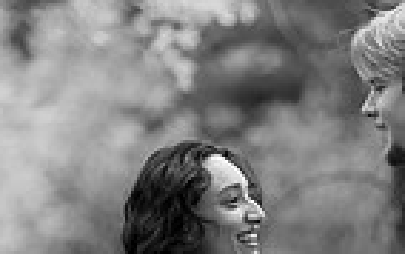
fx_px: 3899
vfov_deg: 3.7
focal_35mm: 353
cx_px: 260
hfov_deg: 5.9
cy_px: 469
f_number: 1.8
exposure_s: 1/400
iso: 400
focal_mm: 85
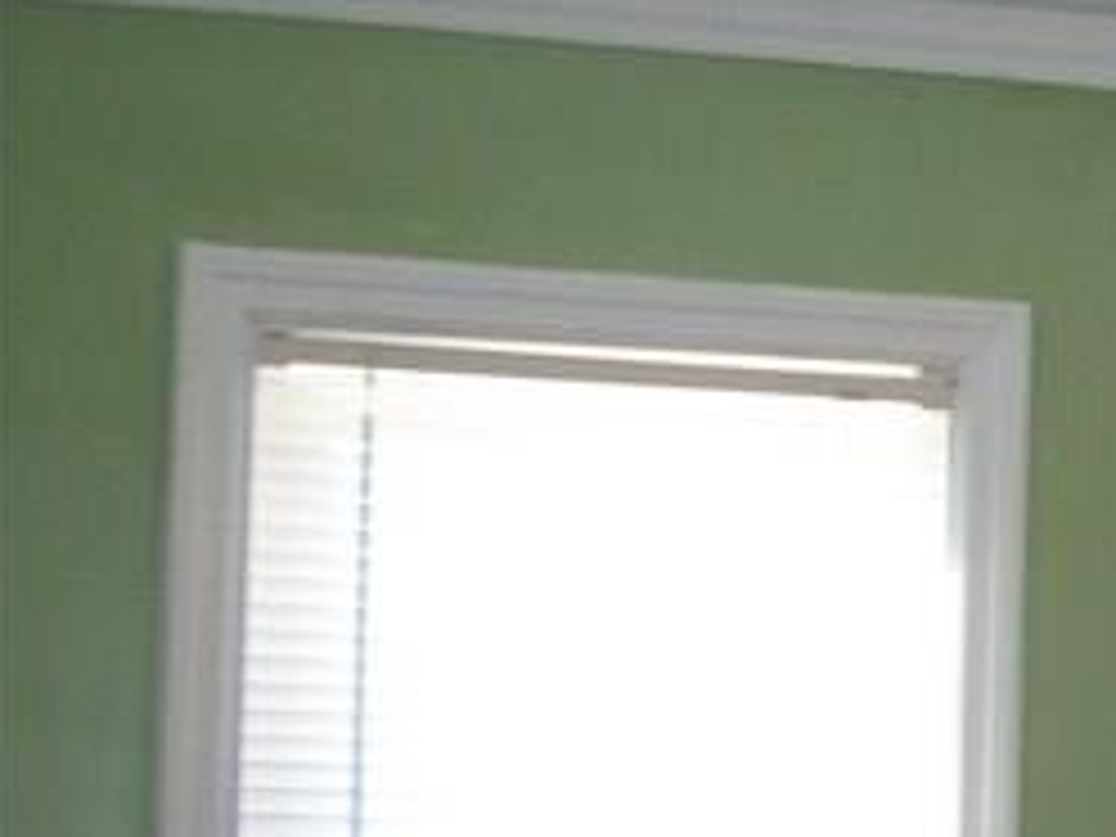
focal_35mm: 132
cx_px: 2290
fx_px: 4256
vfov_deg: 11.1
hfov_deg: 12.9
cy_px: 896
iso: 80
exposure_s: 1/30
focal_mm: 5.7
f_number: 2.9
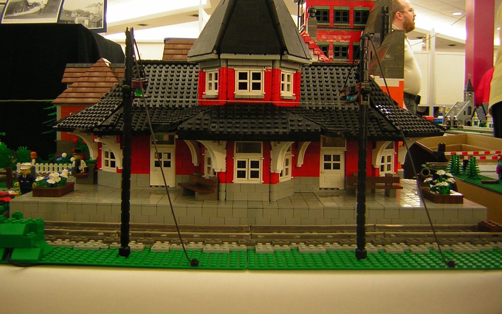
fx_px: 533
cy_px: 126
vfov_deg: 32.7
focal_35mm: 39
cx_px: 251
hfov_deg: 50.4
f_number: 2.6
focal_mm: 4.7
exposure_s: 1/4.3
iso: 56
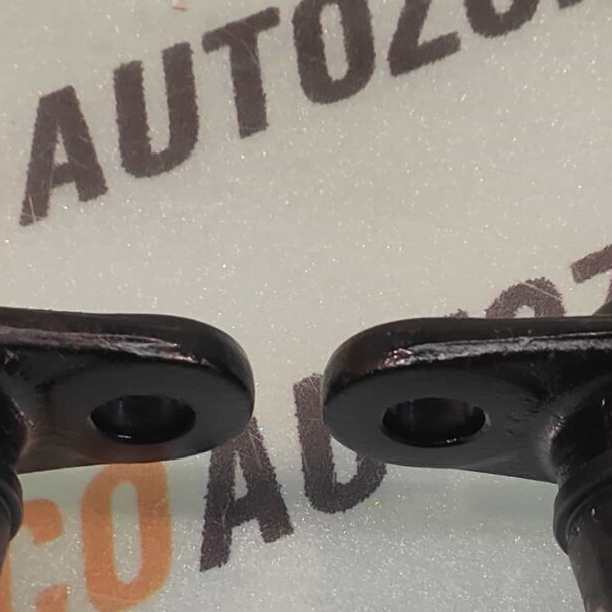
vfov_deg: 26.7
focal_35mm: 63
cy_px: 512
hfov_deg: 27.3
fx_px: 1260
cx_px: 310
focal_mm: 4.74
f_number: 1.79
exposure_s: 1/33
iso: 114
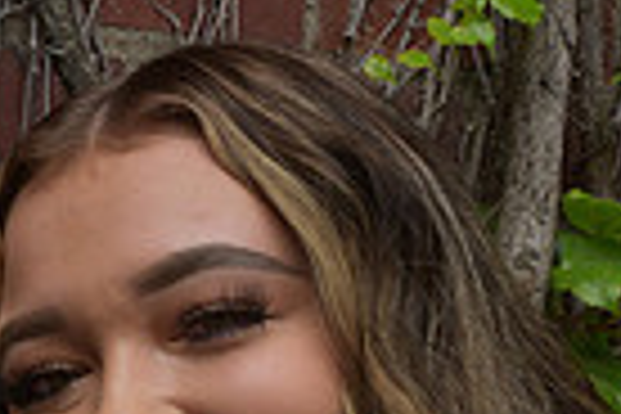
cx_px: -68
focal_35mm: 177
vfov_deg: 7.5
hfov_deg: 11.4
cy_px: 776
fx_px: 3053
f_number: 8
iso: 320
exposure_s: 1/250
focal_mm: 42
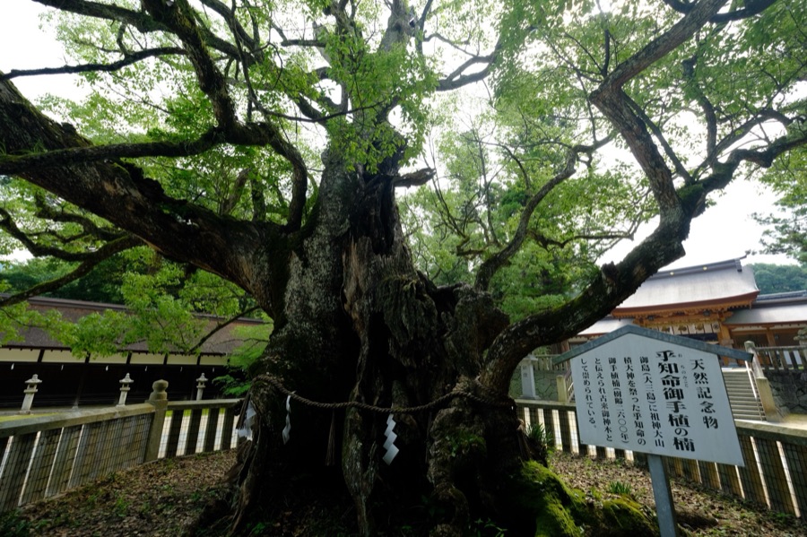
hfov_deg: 100.4
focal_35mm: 15
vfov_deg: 77.3
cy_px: 268
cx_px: 404
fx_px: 336
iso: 200
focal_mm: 10
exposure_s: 1/240
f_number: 4
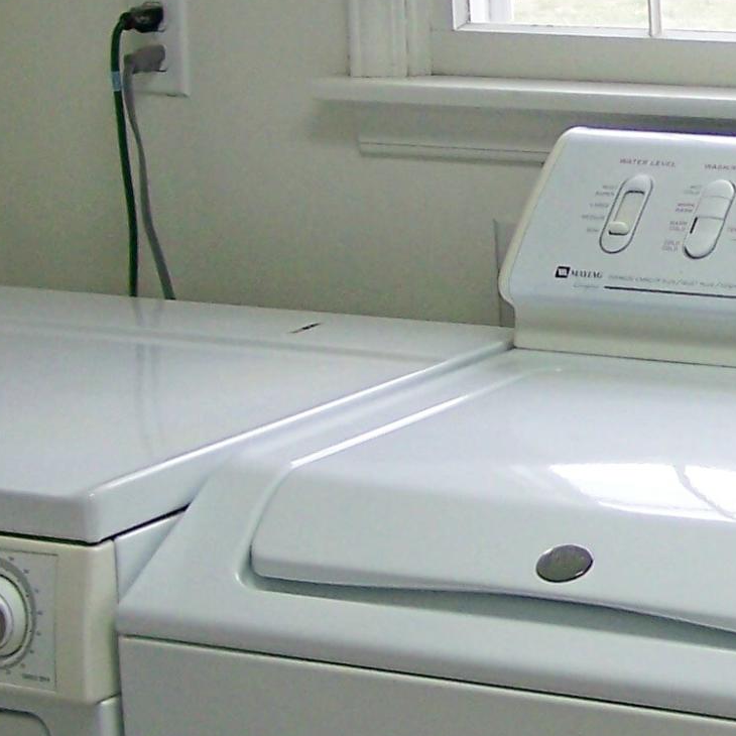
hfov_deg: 12.3
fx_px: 3320
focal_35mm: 138
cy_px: 202
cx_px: 970
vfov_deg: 12.6
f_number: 2.8
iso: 64
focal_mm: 6.3
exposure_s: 1/40
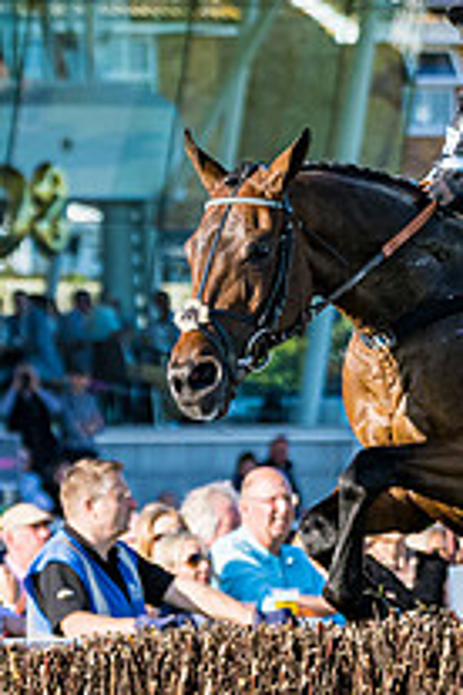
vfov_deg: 3.2
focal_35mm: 640
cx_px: 563
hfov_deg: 2.1
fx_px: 12346
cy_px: 45
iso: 200
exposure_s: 1/2000
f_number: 4
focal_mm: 130
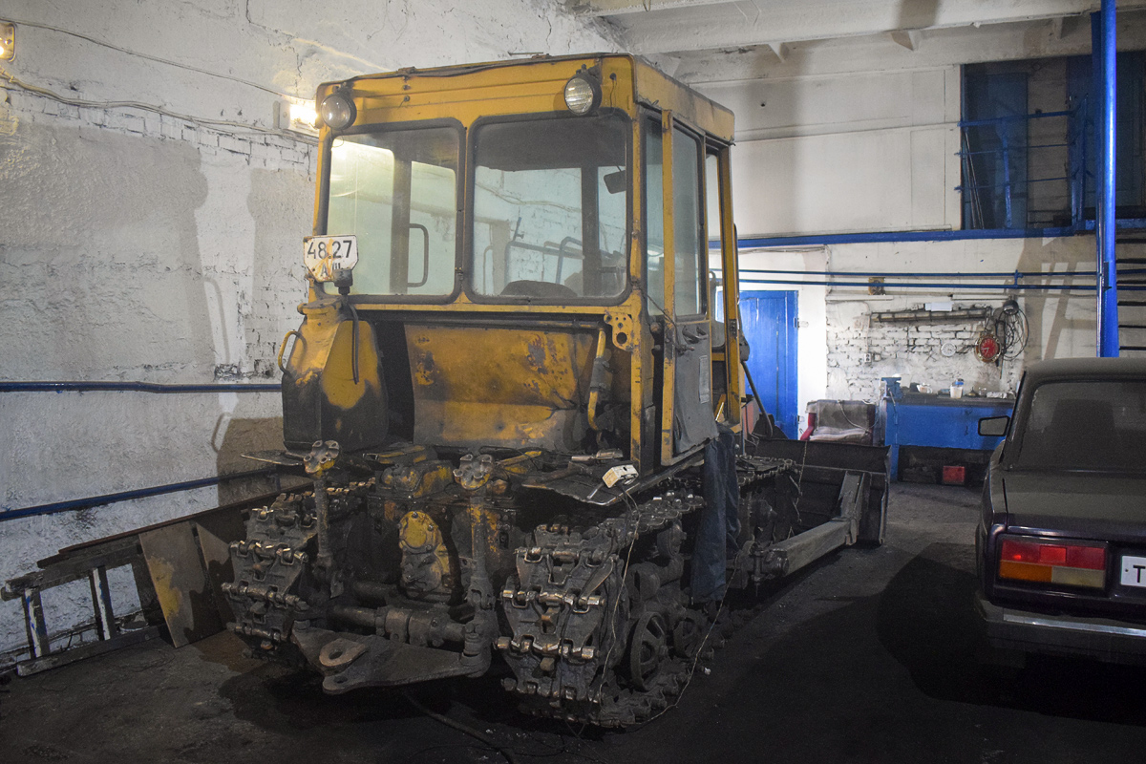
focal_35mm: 27
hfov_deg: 67.4
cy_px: 382
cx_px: 573
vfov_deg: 47.9
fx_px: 859
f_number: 3.5
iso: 3600
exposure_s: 1/60
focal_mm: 18
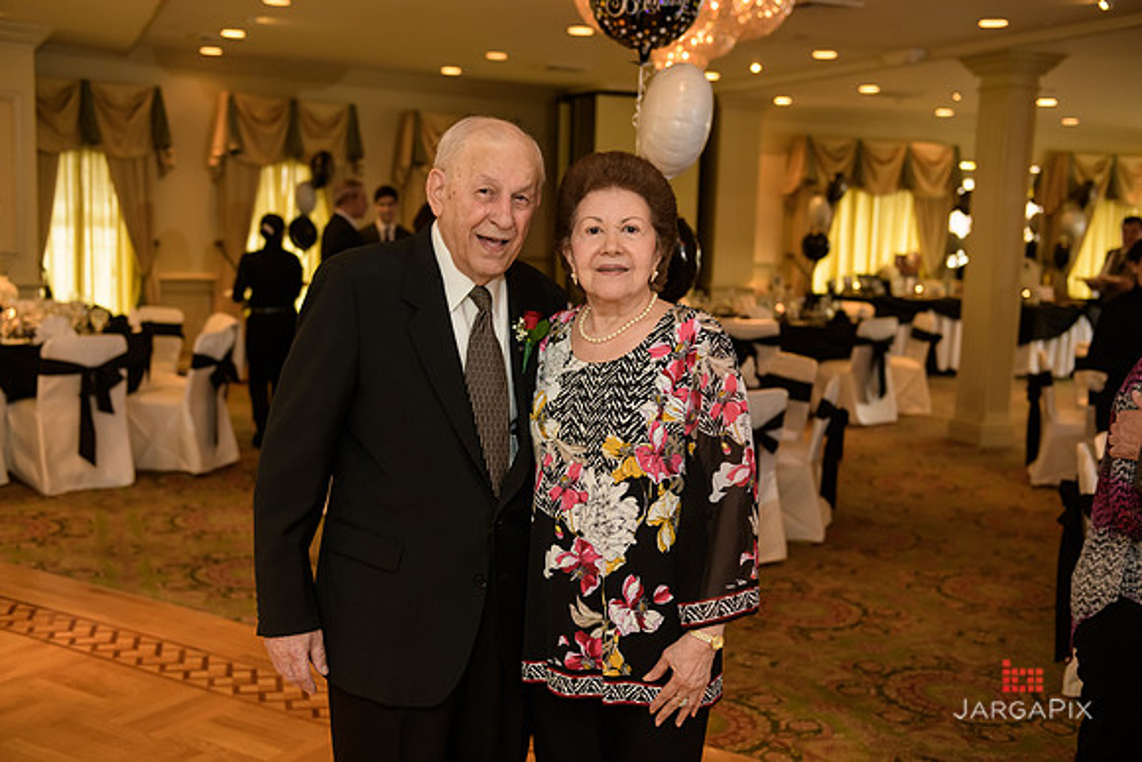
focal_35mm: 40
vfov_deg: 33.4
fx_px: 1269
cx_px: 571
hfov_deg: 48.4
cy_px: 381
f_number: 3.2
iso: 1000
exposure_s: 1/125
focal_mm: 40
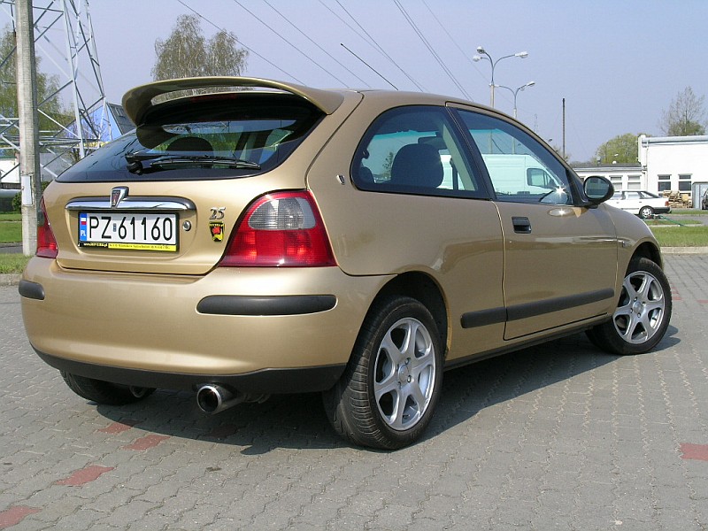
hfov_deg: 38.2
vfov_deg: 29.1
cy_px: 266
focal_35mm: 50
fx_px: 1023
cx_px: 354
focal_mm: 10.3
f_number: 7.6
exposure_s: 1/220
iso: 50
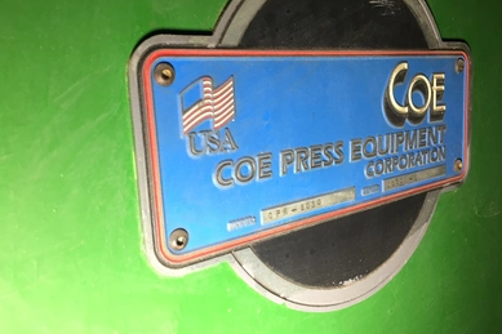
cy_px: 162
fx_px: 432
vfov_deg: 42.3
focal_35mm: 31
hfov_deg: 60.3
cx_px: 256
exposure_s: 1/30
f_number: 2.2
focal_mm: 4.15
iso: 40
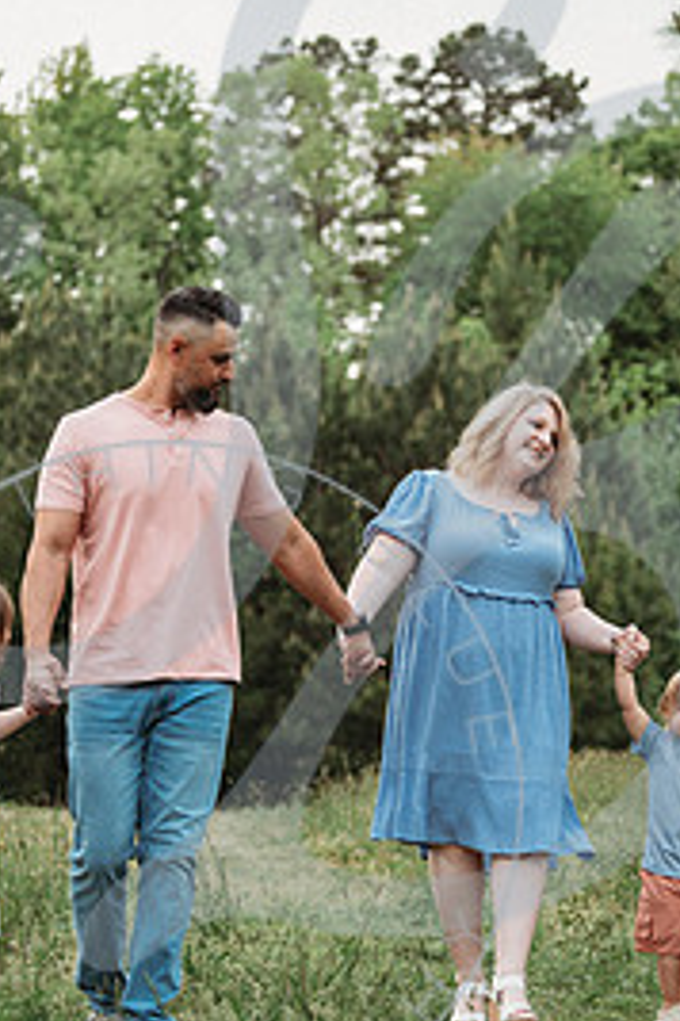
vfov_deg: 17.3
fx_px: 3343
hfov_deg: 11.6
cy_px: 505
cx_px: 340
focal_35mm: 118
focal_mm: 70
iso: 200
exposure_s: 1/200
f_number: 2.8
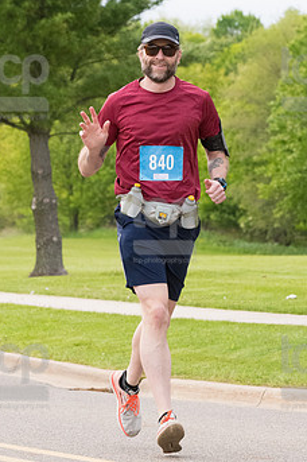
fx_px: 3281
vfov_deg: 8.1
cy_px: 226
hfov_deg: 5.4
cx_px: 165
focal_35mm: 256
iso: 4000
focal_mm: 130
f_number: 7.1
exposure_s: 1/1600
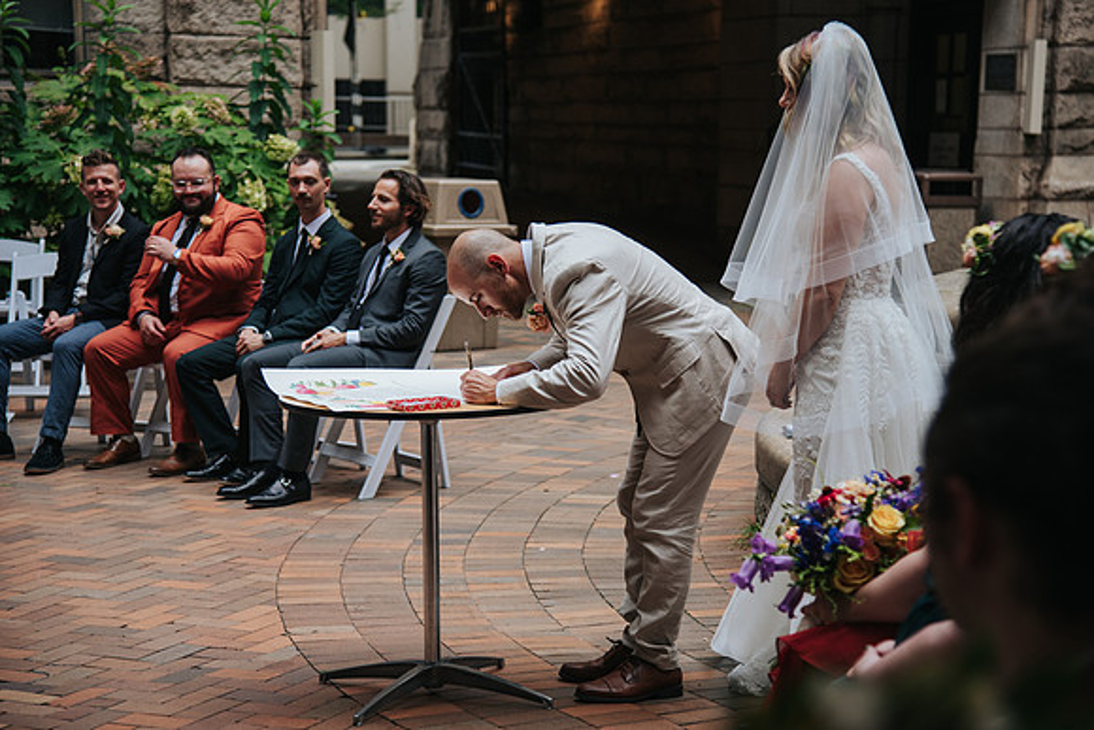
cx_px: 547
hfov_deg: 25.4
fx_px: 2432
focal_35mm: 80
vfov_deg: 17.1
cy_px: 365
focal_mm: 75
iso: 320
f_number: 4
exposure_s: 1/500
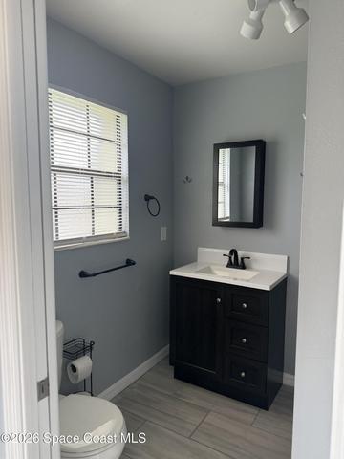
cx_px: 172
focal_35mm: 24
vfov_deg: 71.6
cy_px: 230
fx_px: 318
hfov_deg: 56.8
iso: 160
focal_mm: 6.76
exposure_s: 1/192
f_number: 1.78
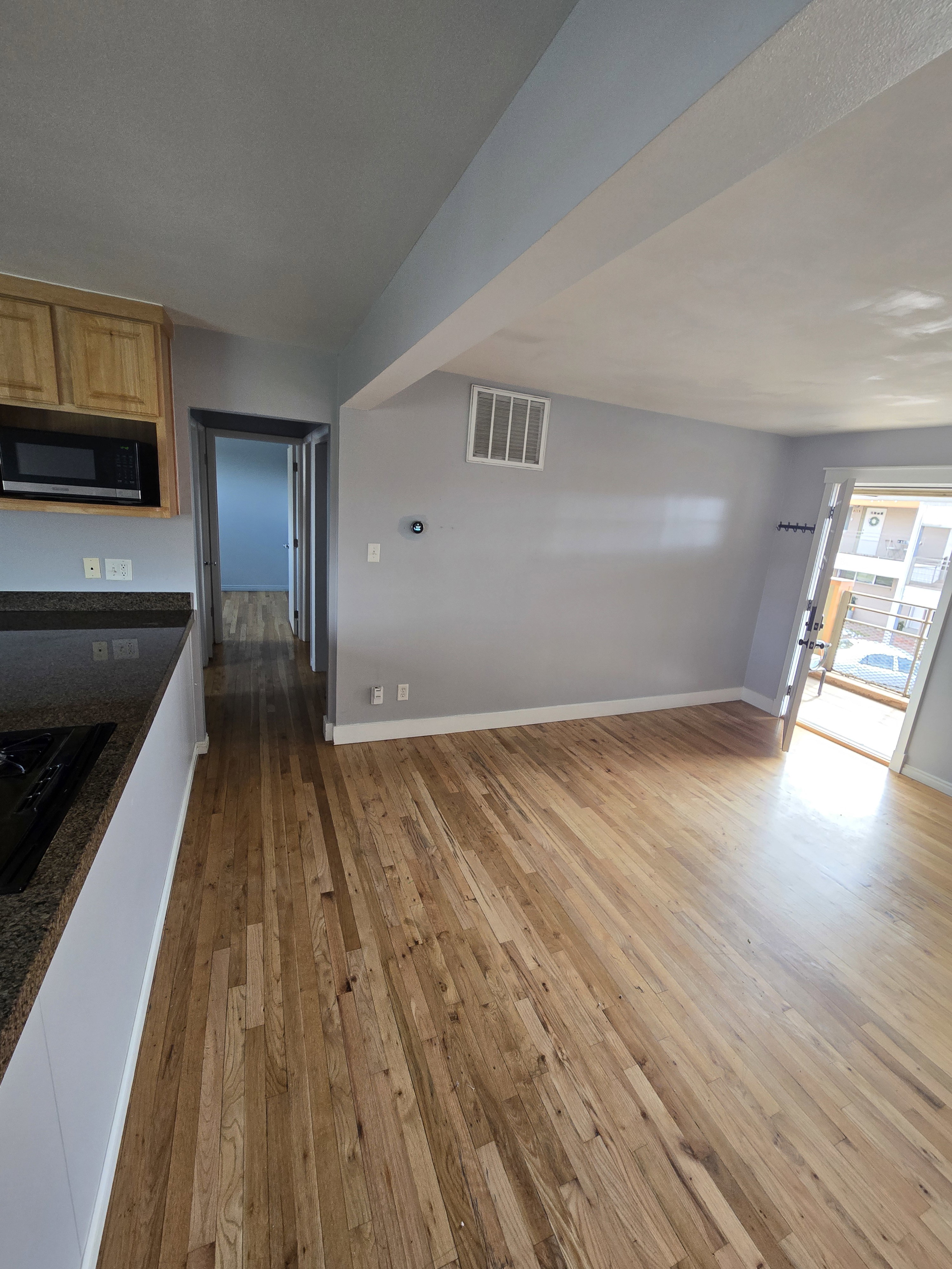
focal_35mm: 13
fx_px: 477
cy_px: 634
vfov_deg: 106.2
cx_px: 476
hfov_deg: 89.9
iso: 100
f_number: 2.2
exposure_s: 1/60
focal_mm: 2.2
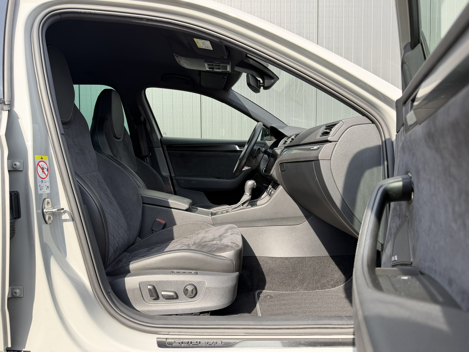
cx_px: 234
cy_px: 176
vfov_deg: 56.8
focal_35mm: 24
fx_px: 325
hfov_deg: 71.6
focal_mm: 6.76
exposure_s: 1/598
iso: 100
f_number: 1.78
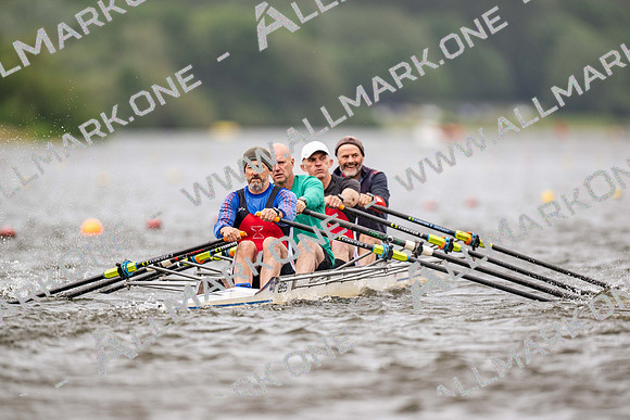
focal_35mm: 600
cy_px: 210
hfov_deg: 3.4
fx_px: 10502
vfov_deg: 2.3
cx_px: 315
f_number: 4
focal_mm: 600
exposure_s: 1/2500
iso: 450
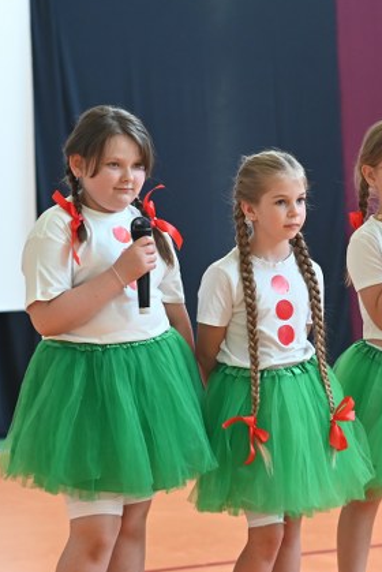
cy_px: 287
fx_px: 2781
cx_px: 275
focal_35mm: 175
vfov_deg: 11.7
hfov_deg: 7.9
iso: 1250
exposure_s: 1/125
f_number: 2.8
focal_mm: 85
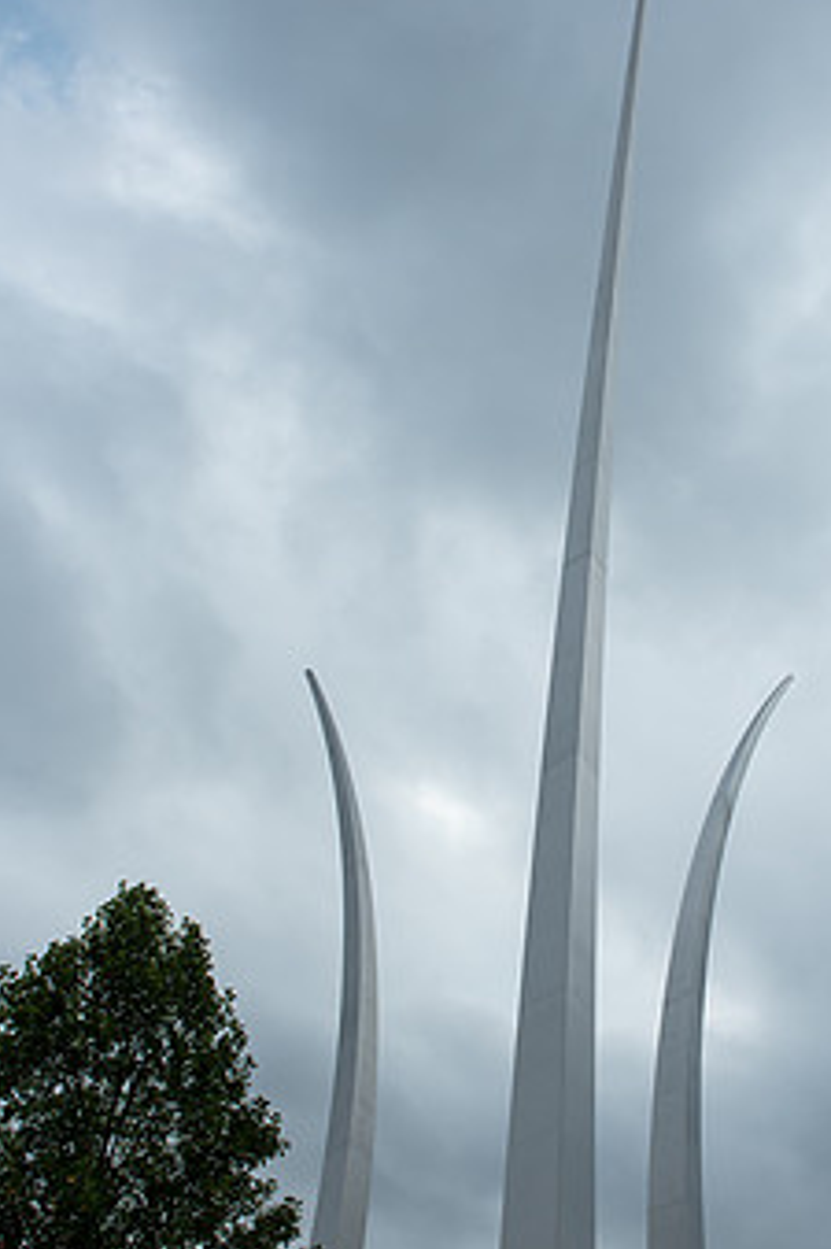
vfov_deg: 58.5
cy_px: 706
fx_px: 1109
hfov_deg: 40.6
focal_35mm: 32
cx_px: 547
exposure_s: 1/2500
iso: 200
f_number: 5
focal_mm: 24
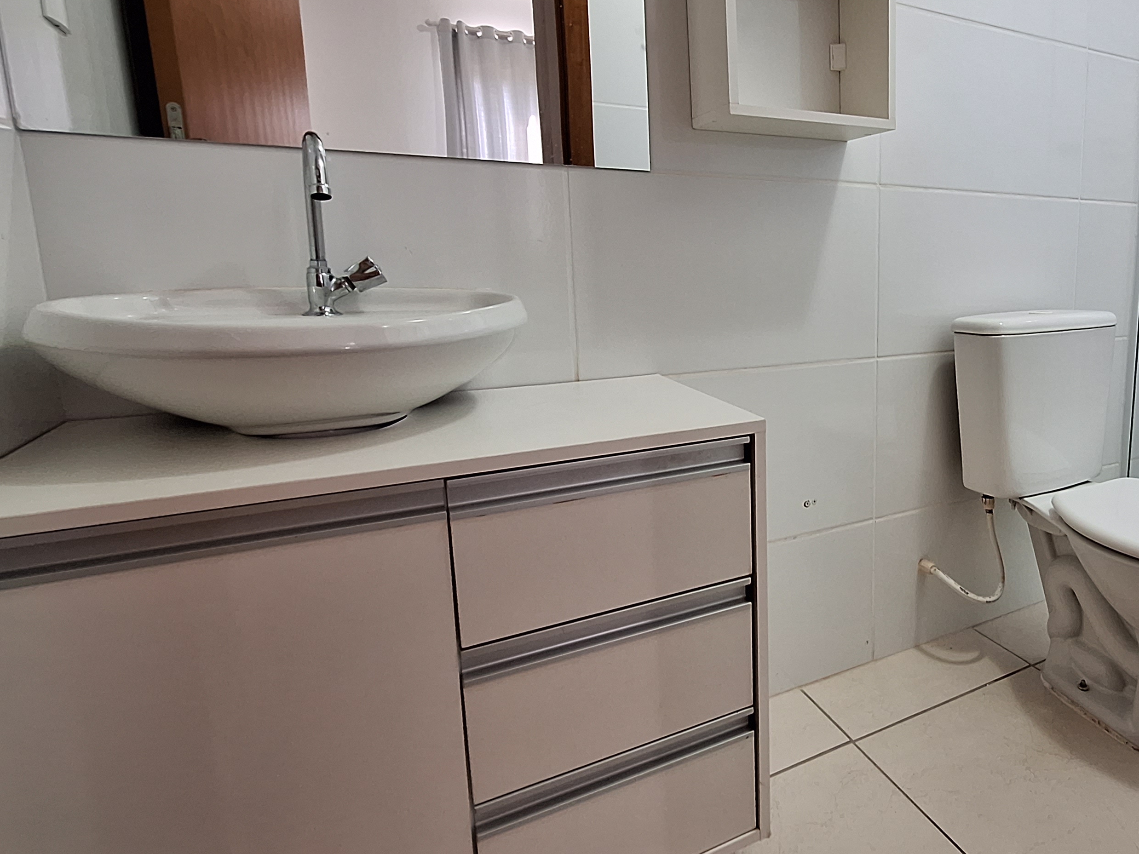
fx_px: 691
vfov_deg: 63.3
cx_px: 853
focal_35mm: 21
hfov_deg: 73.5
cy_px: 382
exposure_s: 1/40
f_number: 2.2
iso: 125
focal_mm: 1.74
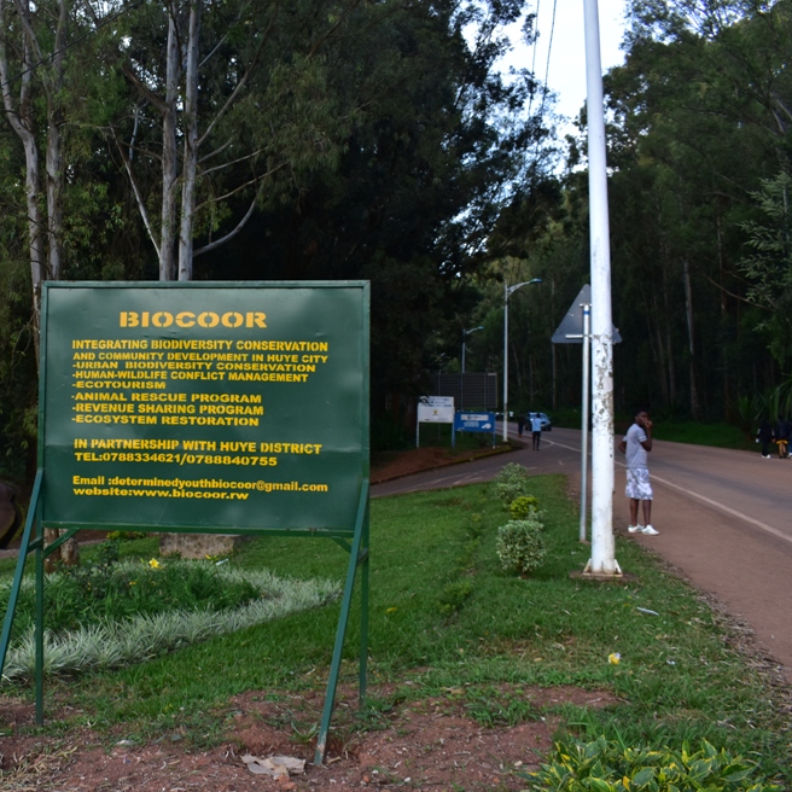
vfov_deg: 47.2
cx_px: 221
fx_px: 906
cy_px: 400
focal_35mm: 35
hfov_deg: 45.9
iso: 400
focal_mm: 18
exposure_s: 1/100
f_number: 5.6
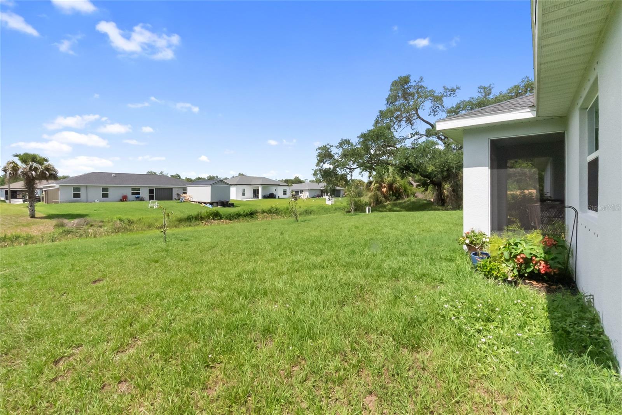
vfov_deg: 77.3
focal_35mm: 15
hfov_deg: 100.4
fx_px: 259
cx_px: 311
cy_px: 208
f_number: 22
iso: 1000
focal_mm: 10
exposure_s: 1/500
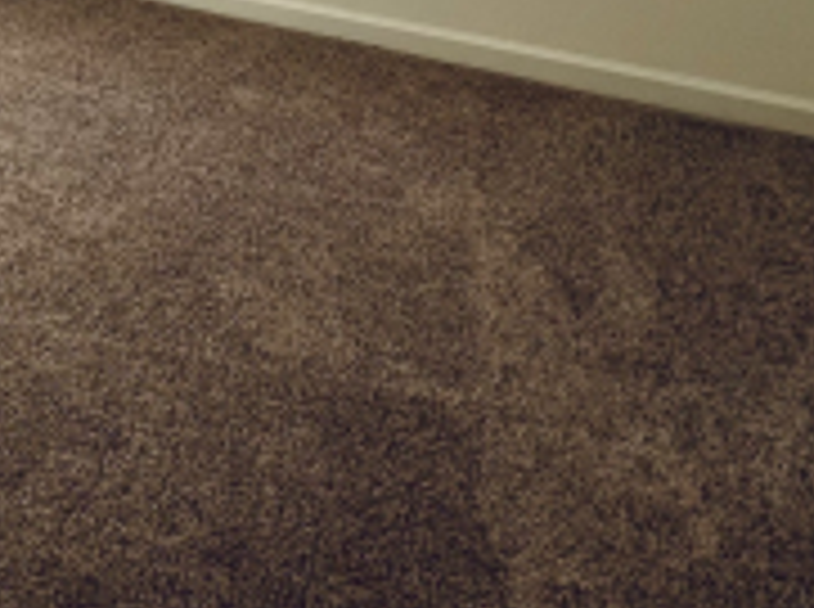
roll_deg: +2.3
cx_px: -20
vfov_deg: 21.9
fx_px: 1126
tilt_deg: -2.1
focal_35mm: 48
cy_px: -419
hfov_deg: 35.5
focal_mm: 1.57
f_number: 1.8
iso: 32
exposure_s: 1/223
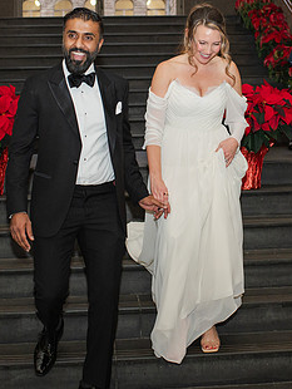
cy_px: 110
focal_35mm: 74
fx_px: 831
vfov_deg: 26.1
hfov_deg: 19.9
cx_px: 180
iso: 1000
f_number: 3.5
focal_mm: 35
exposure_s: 1/200
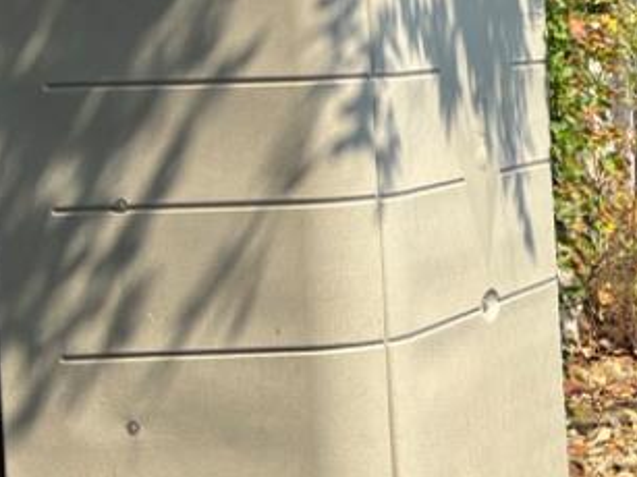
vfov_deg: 11.6
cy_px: 136
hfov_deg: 12.9
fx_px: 2336
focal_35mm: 127
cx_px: 1376
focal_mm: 5.96
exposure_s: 1/2571
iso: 50
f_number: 1.6
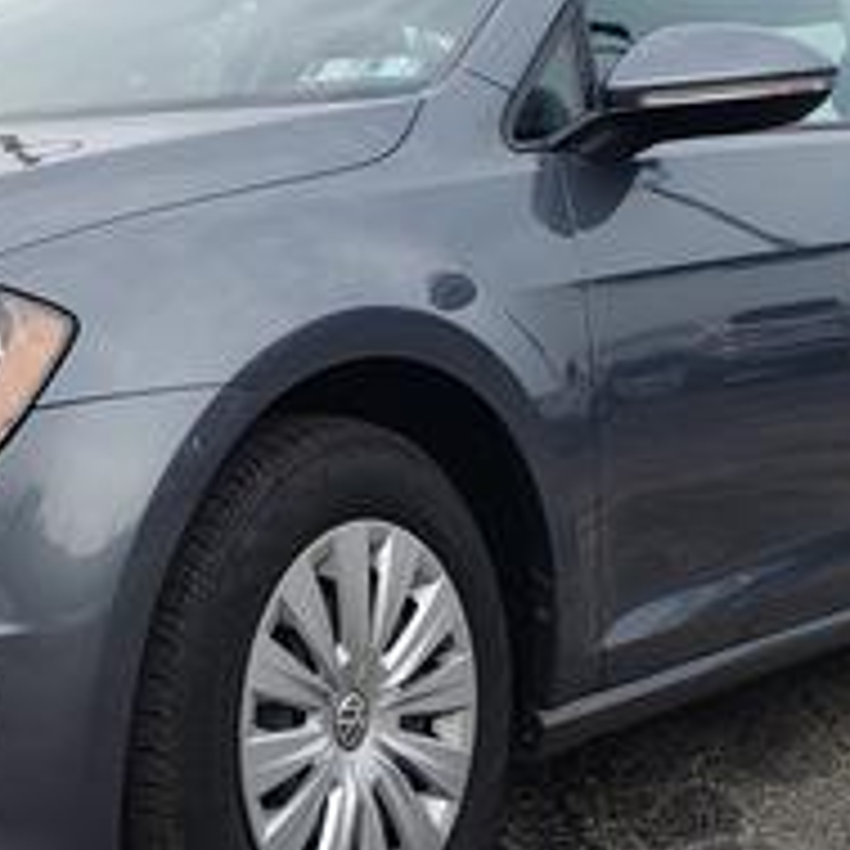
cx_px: 112
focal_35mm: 78
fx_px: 2167
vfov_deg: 22.2
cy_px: 495
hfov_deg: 21.8
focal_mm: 4.3
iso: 50
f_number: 2.4
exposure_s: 1/726
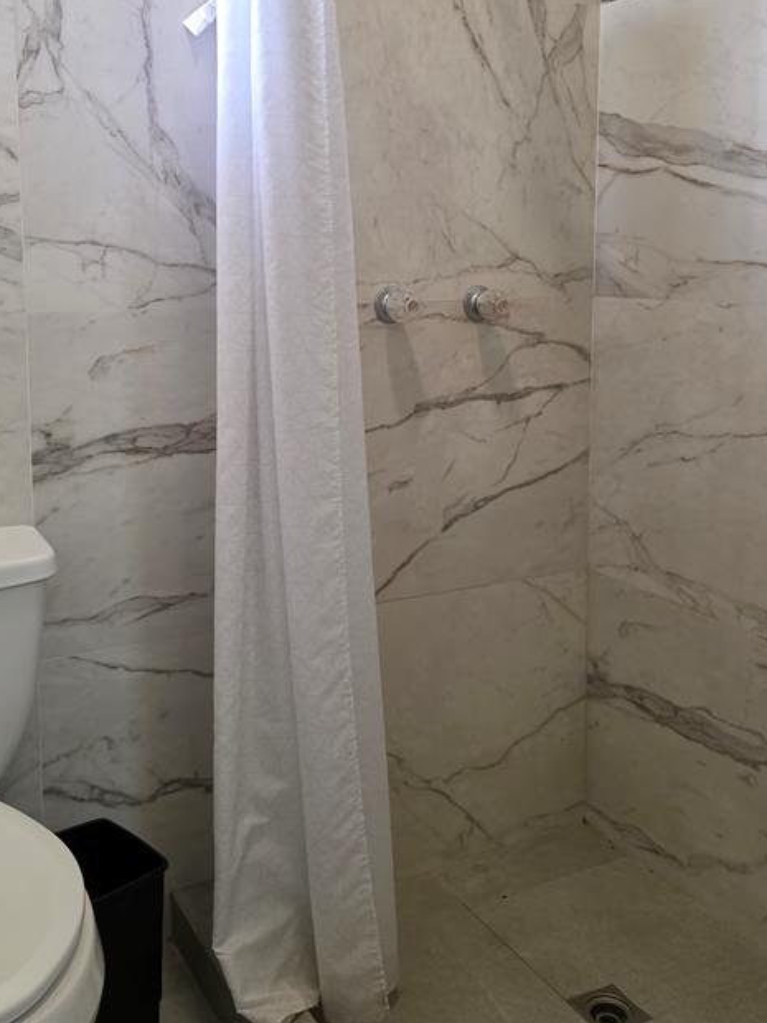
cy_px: 391
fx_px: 1123
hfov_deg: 37.7
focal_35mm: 38
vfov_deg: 48.6
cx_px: 363
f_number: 1.7
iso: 640
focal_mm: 6.3
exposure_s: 1/120
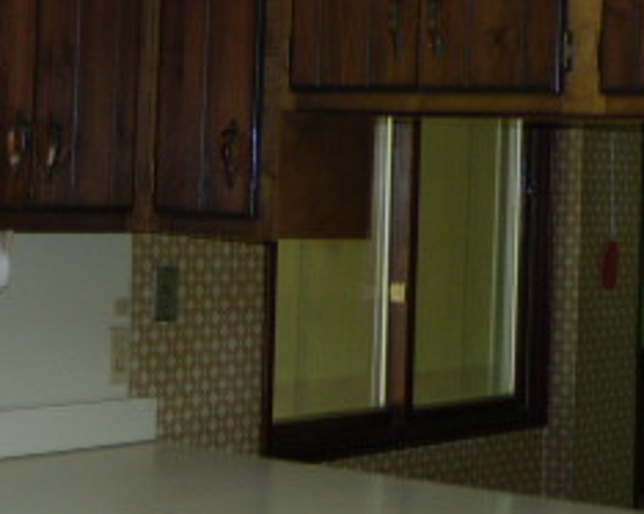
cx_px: 300
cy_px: 220
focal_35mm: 96
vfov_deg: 16.0
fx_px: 1829
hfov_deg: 20.0
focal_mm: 6.4
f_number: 3.6
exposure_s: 1/30
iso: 125
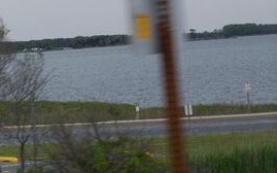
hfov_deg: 10.4
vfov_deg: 6.5
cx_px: 76
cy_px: 59
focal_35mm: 202
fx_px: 1525
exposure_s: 1/400
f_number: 4.5
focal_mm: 21.2
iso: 64
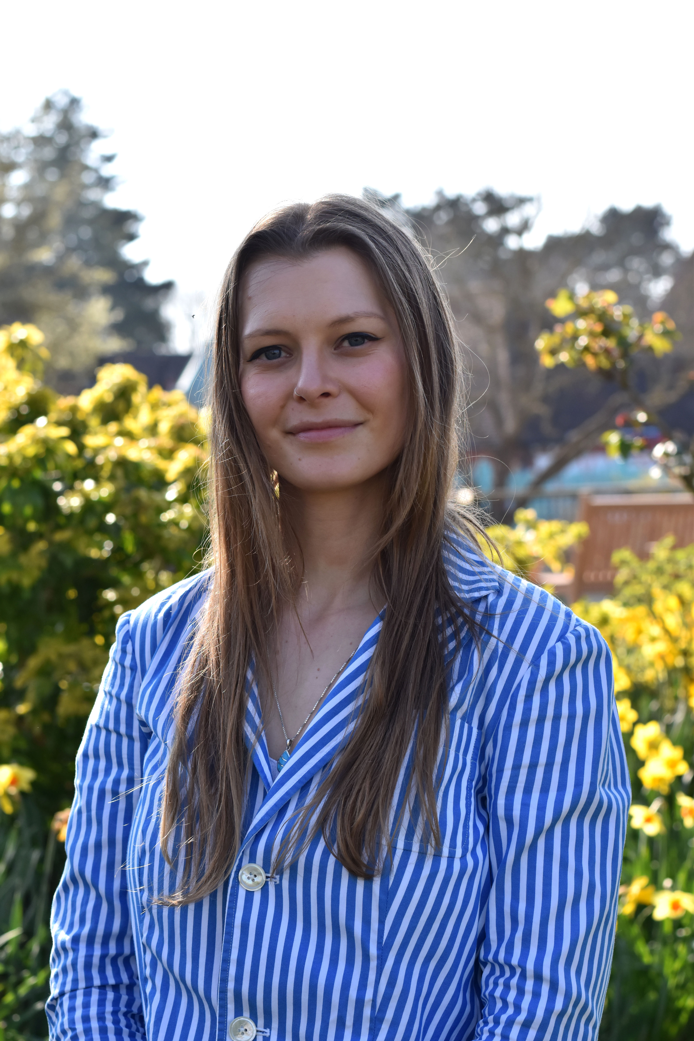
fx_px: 2169
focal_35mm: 75
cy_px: 520
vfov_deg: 27.0
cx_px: 347
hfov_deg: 18.2
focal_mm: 50
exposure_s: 1/1250
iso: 400
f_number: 5
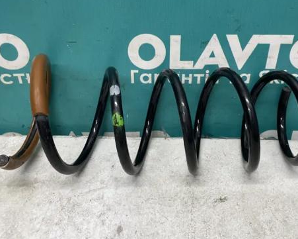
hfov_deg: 50.1
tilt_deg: -31.2
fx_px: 318
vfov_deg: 40.8
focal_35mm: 36
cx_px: 168
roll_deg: -0.2
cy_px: 87
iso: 125
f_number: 1.6
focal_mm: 4.2
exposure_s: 1/100
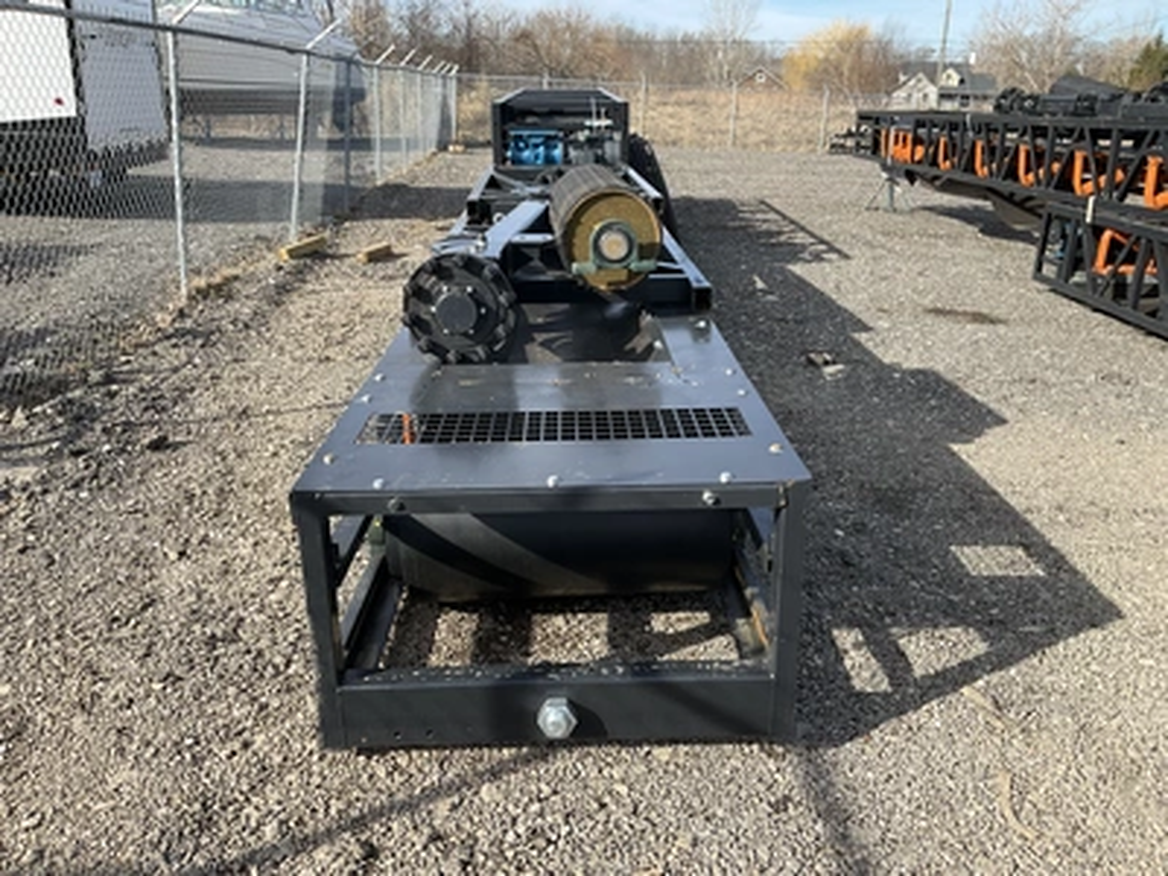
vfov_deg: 48.2
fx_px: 979
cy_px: 438
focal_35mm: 29
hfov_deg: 61.7
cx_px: 584
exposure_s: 1/816
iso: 25
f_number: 1.8
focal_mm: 3
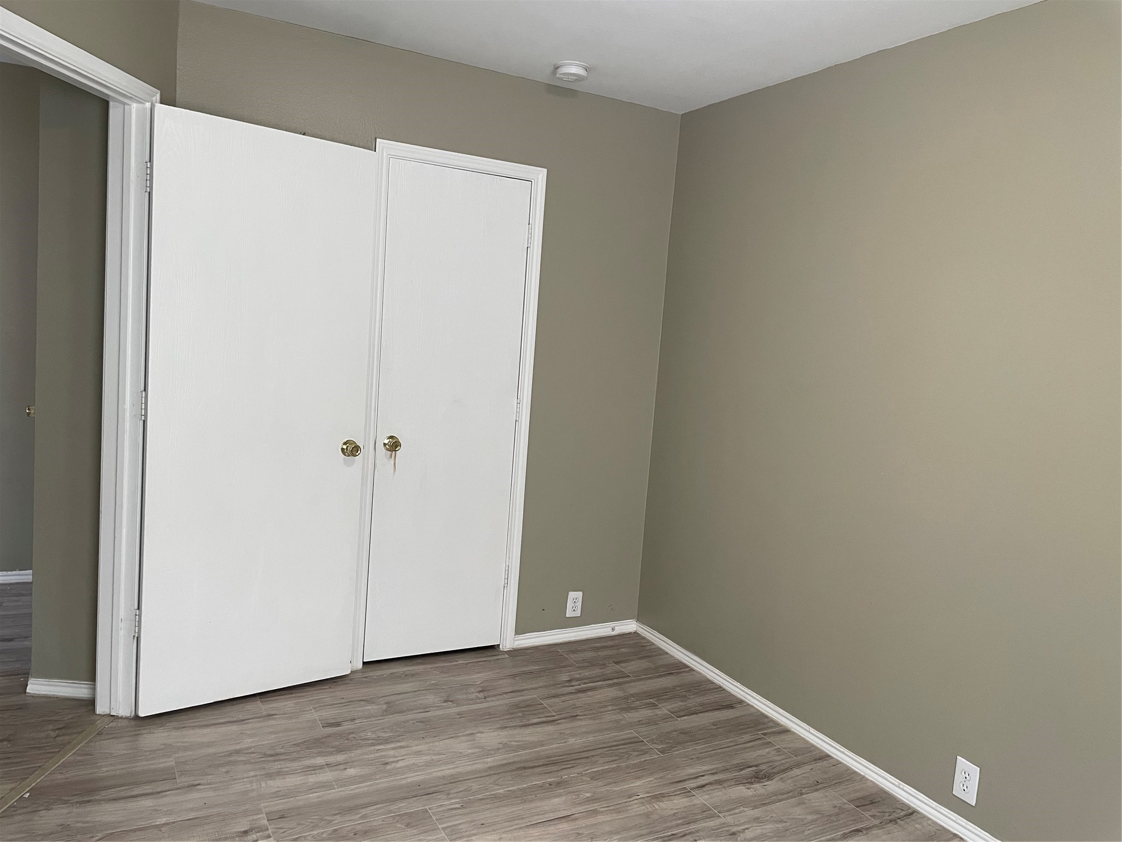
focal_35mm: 26
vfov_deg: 53.1
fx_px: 843
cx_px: 561
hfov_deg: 67.3
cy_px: 421
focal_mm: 4.2
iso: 125
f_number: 1.6
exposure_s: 1/86
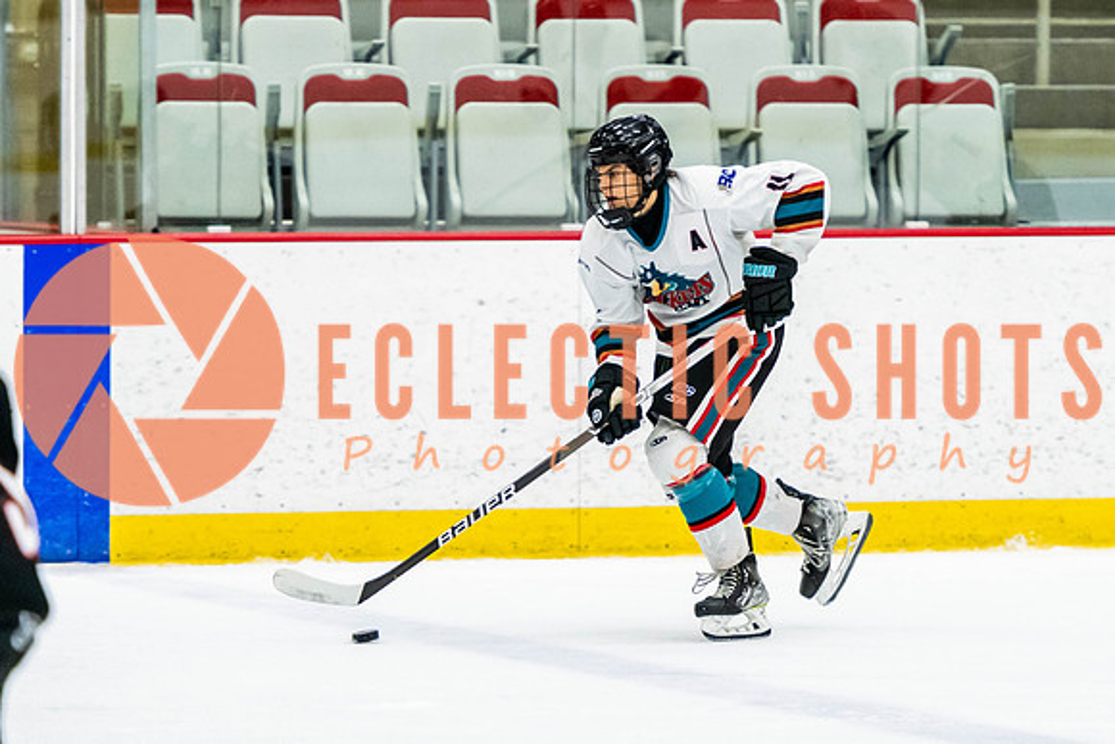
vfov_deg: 4.5
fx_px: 9449
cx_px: 595
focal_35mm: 305
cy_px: 372
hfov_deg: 6.8
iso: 2800
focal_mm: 160
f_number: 2.8
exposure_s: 1/640
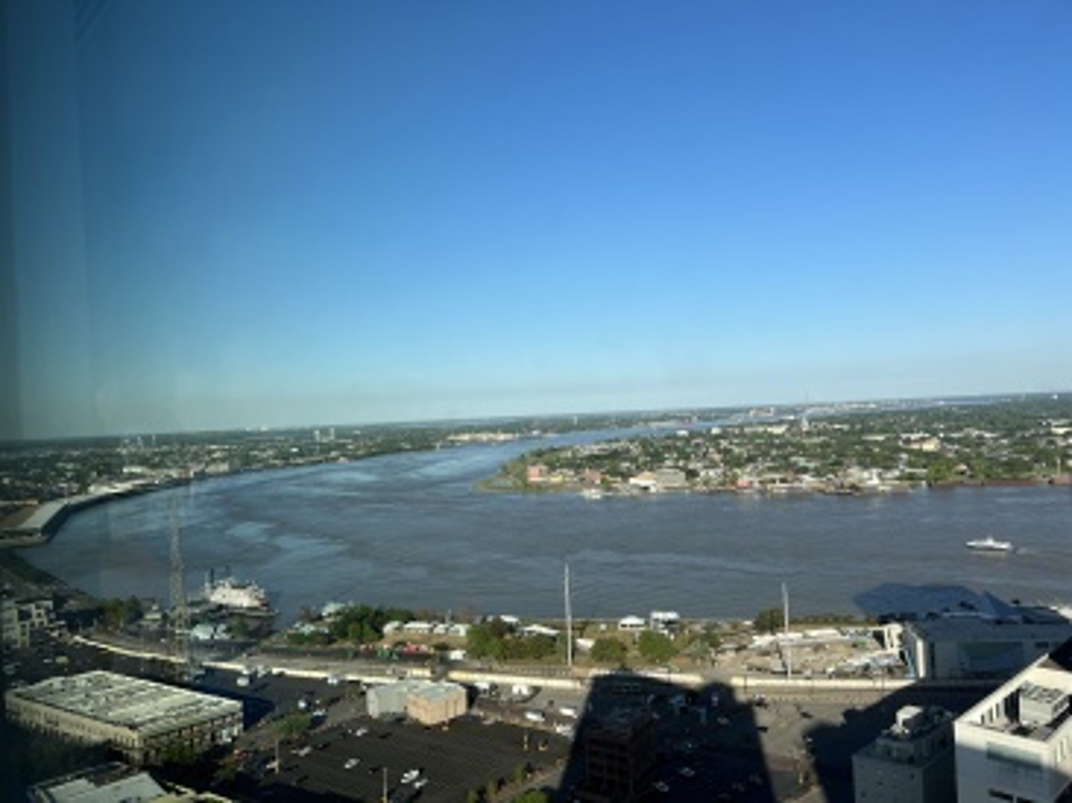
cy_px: 402
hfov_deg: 67.3
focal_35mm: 26
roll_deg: +3.0
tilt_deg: +0.6
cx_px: 536
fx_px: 805
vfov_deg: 53.0
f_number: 1.5
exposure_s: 1/3460
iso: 50
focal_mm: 5.7
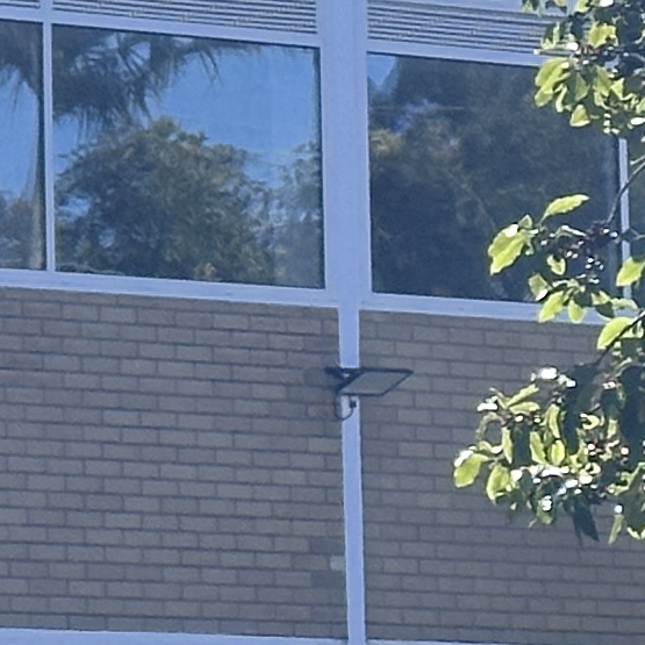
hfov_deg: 5.5
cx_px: -894
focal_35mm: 308
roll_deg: -0.7
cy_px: 150
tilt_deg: +7.3
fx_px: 6493
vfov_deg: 5.7
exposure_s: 1/2890
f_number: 1.78
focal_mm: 6.86
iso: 64
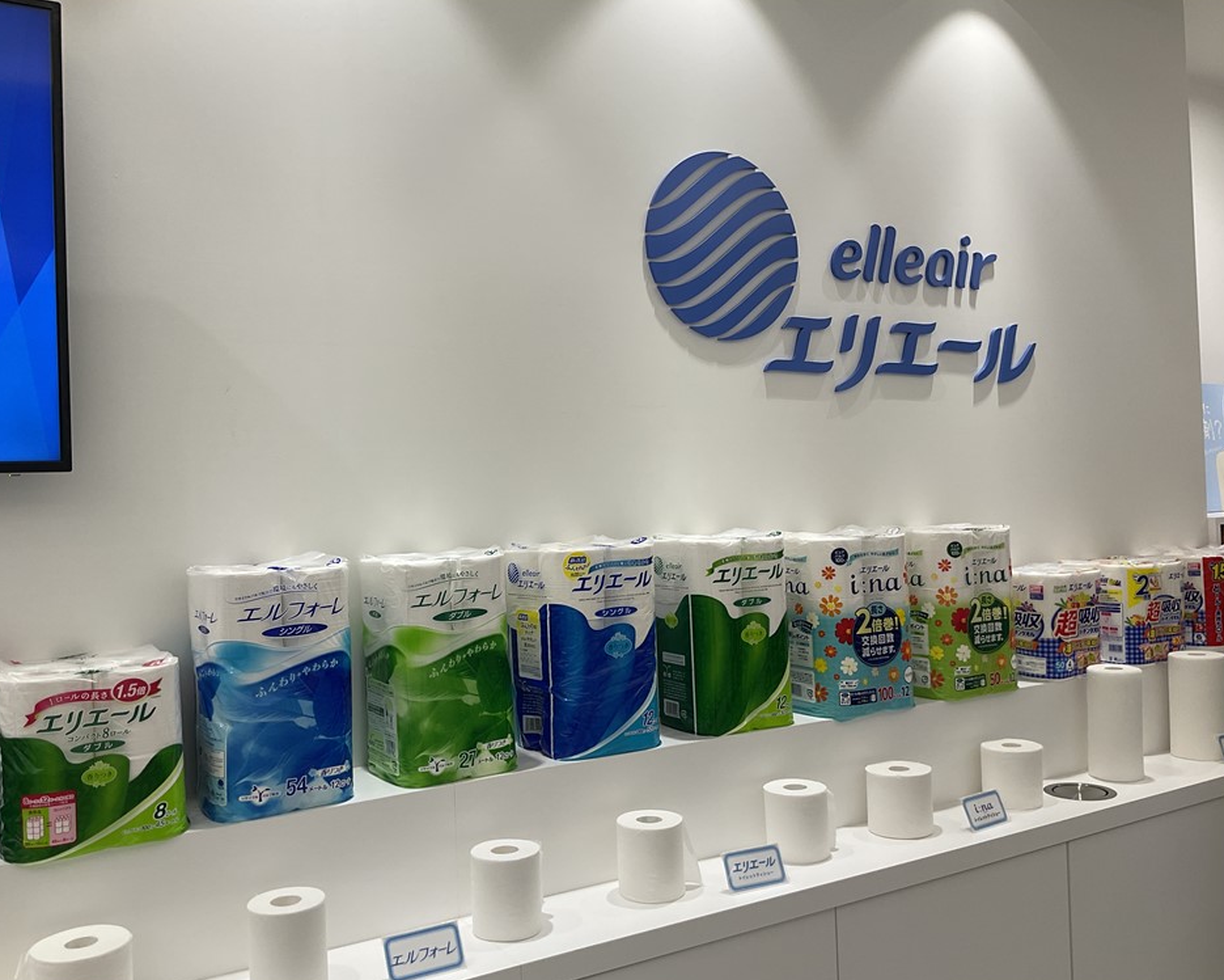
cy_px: 493
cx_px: 572
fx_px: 1123
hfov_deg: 57.1
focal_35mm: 31
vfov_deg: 47.1
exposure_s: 1/120
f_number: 1.8
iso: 25
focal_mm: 3
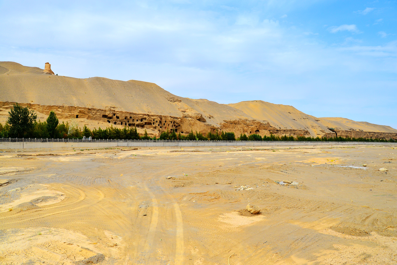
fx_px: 320
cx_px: 198
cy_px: 132
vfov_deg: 45.0
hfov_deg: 63.6
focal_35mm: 29
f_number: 5.6
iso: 200
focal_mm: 29
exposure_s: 1/1600
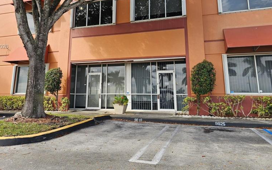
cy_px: 47
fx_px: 230
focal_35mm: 31
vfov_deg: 39.7
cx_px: 114
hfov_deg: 60.9
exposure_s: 1/177
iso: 10
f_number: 1.7
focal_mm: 6.3
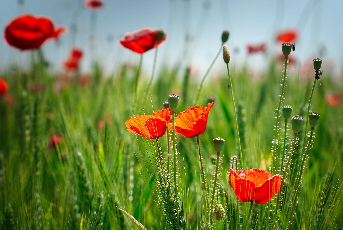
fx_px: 1231
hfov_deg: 15.9
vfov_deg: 10.7
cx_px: 172
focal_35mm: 129
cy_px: 115
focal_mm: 86
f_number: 8
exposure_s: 1/250
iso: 100
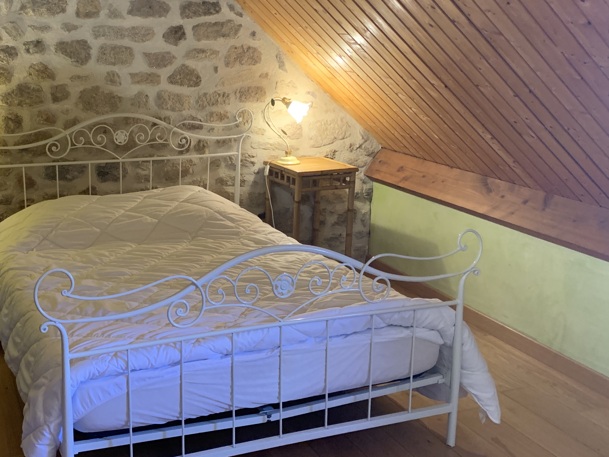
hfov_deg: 43.2
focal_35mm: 43
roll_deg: +0.3
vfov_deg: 33.5
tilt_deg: -13.1
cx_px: 199
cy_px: 194
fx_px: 756
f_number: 1.8
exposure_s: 1/33
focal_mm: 4.25
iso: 250
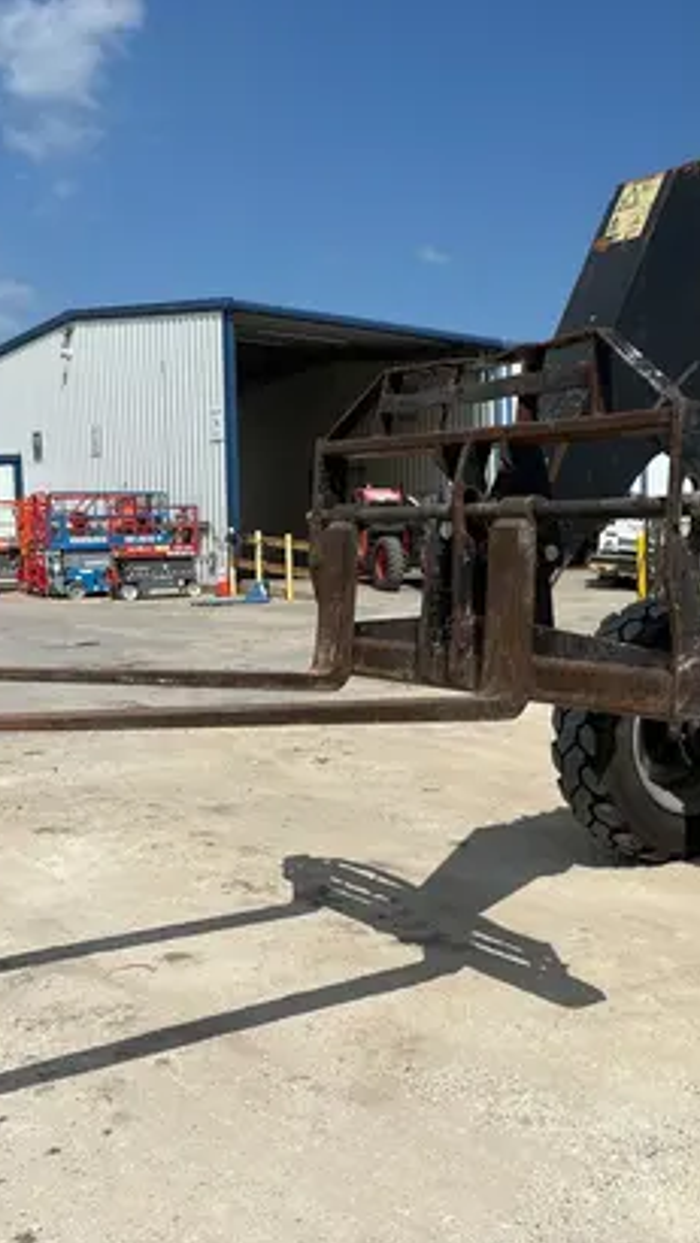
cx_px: 691
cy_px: 623
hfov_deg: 29.3
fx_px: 1252
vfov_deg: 52.8
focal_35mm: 38
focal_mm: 5.96
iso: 50
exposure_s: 1/6329
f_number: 1.6
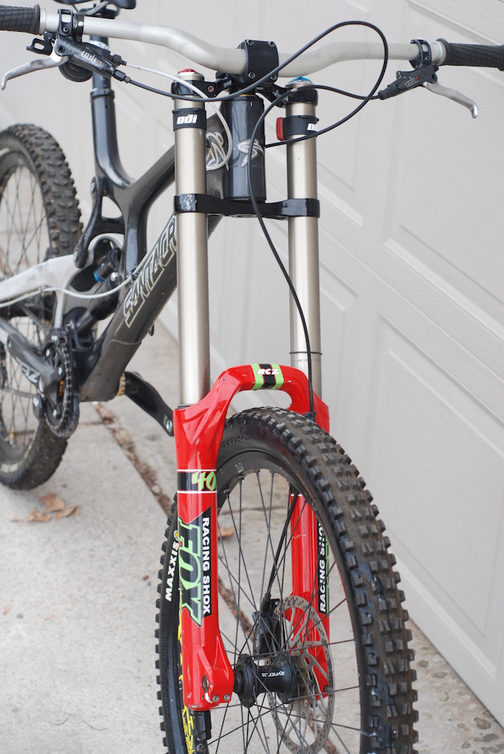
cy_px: 377
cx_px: 252
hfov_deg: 18.2
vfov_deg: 27.0
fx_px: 1571
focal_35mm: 75
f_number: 4.5
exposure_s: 1/80
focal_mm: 50
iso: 200
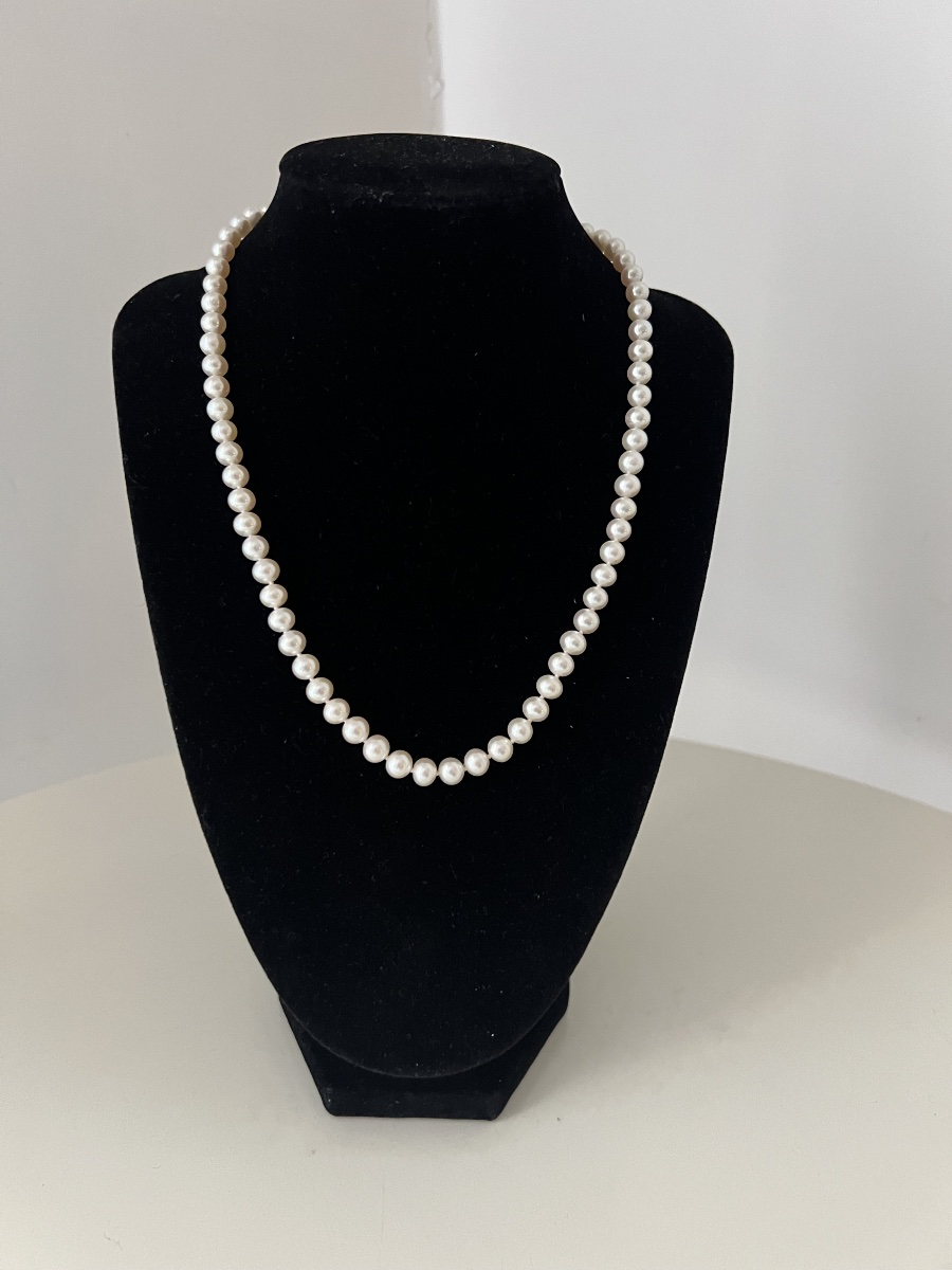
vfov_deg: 67.3
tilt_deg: -27.3
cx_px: 476
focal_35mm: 26
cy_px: 635
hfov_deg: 53.1
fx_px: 953
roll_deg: +2.8
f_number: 1.5
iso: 400
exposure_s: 1/50
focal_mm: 5.7
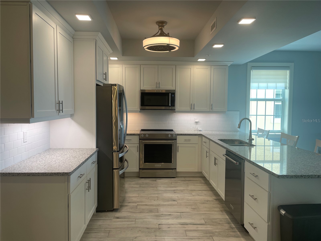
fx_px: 241
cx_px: 160
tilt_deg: -2.9
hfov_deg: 67.3
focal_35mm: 26
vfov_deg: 53.1
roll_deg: -0.6
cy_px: 120
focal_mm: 4.2
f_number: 1.6
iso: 50
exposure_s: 1/120
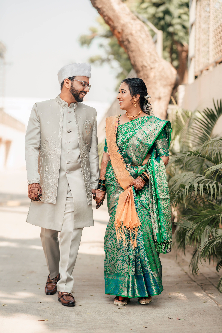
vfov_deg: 23.9
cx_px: 111
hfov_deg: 16.1
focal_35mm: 85
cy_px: 166
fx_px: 786
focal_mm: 85
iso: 100
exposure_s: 1/800
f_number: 2
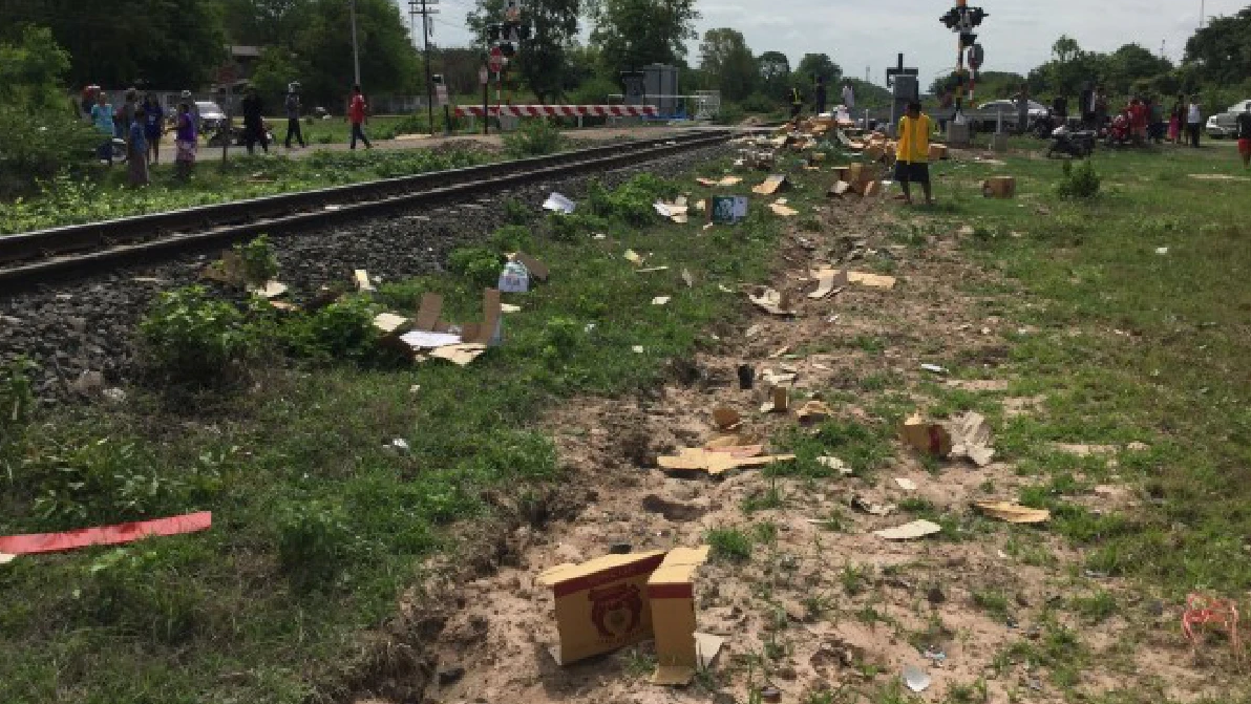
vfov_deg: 34.4
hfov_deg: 58.0
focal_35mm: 34
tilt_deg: -8.5
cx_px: 626
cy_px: 242
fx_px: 1128
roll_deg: -2.6
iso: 25
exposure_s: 1/2262
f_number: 2.4
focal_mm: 3.3
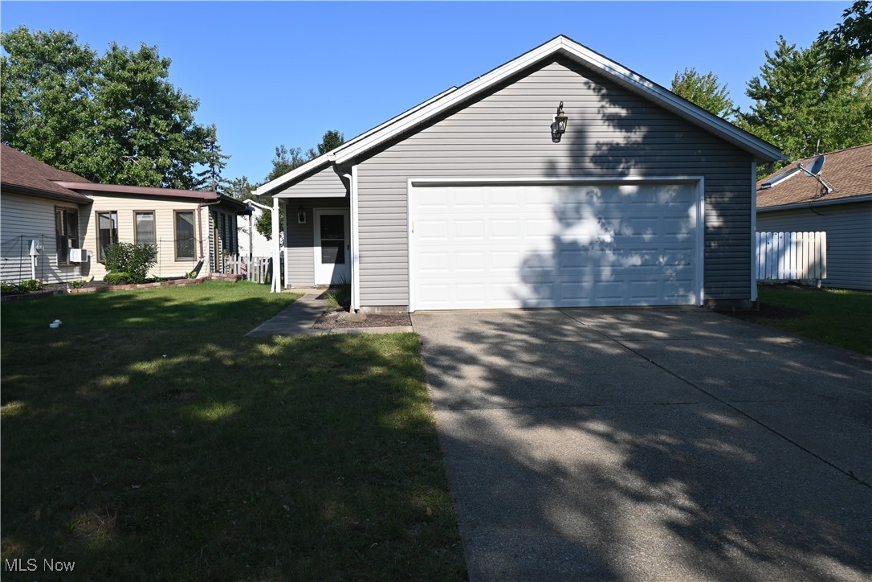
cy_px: 291
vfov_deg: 41.7
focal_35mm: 32
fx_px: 763
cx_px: 436
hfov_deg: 59.5
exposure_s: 1/400
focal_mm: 21
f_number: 7.1
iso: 100
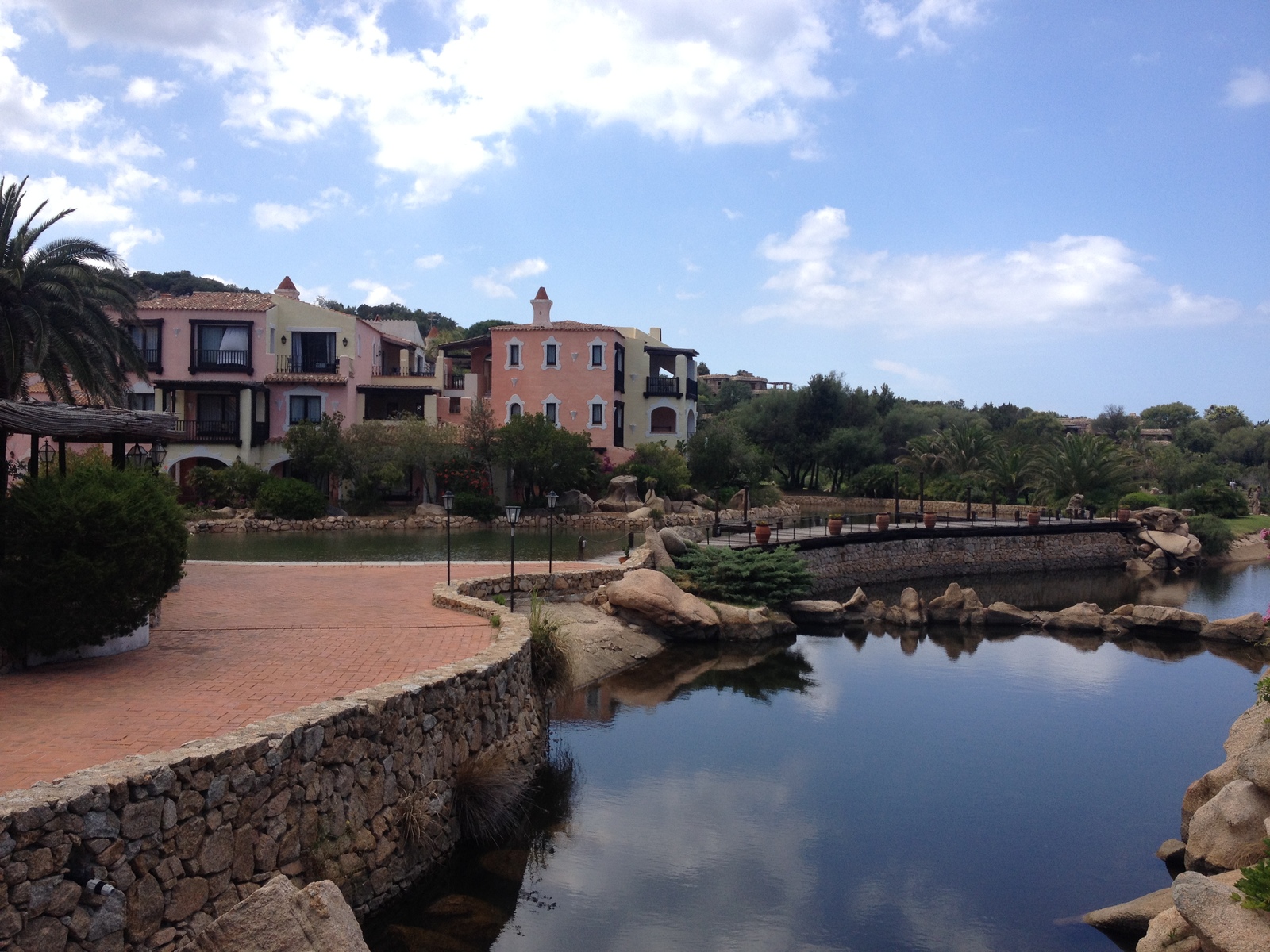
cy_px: 476
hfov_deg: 52.6
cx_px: 635
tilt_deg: -3.4
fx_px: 1284
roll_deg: -0.1
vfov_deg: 40.7
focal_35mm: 35
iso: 50
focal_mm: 4.28
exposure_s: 1/1175
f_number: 2.4
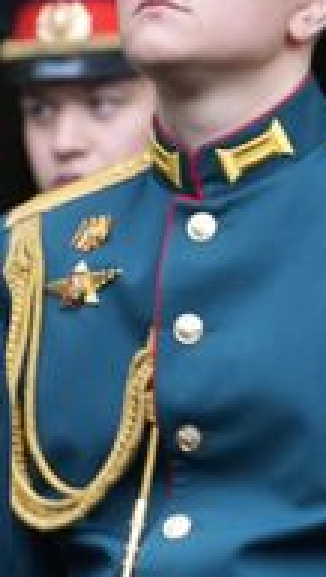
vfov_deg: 2.8
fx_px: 11613
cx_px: -211
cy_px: 191
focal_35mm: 758
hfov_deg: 1.6
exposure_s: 1/200
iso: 500
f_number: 6.3
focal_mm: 200
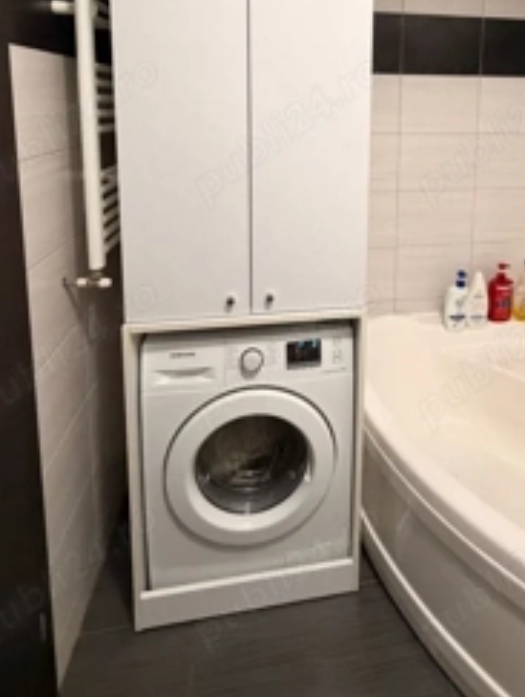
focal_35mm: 23
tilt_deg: -8.2
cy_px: 163
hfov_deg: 57.9
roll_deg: -1.4
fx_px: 464
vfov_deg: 68.4
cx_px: 344
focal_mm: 2.22
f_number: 2.2
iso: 500
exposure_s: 1/50
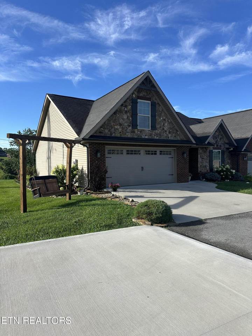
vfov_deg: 71.6
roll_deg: -0.5
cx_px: 126
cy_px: 168
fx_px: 233
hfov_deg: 56.8
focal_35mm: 24
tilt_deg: -1.5
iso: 80
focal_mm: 6.86
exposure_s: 1/3472
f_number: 1.78
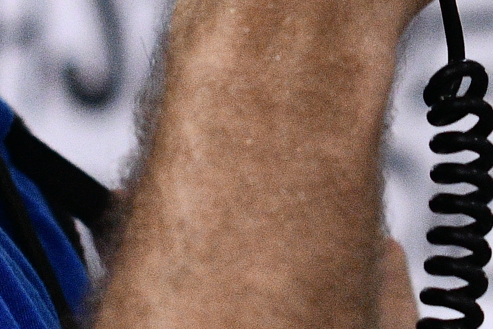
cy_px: -176
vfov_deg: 3.8
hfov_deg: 5.7
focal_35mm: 356
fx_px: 4875
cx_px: 883
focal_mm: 50
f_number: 2.8
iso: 2000
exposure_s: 1/125
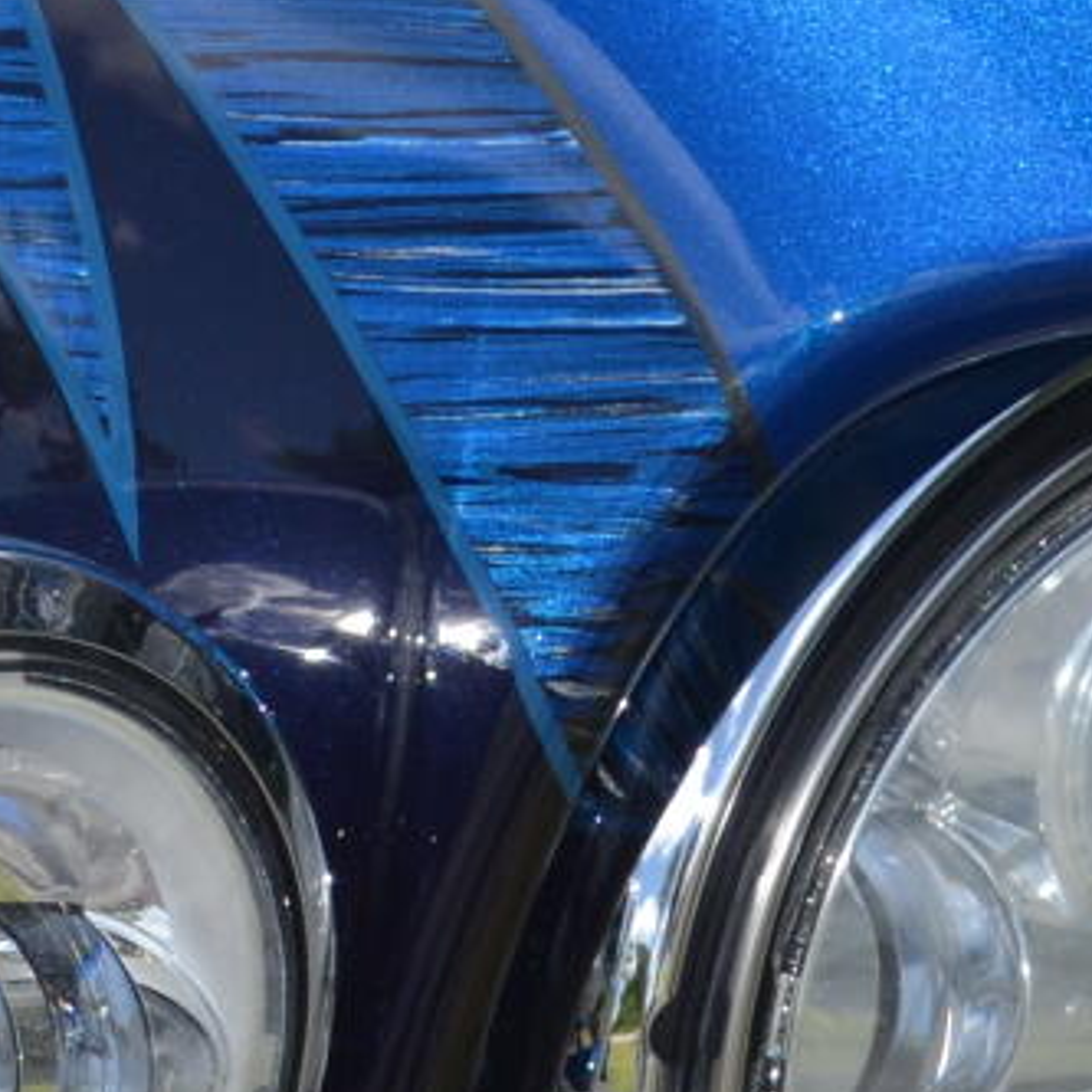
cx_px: -272
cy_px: -8
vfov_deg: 6.7
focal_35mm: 260
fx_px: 9279
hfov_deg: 6.7
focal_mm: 34
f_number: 8
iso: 100
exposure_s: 1/200
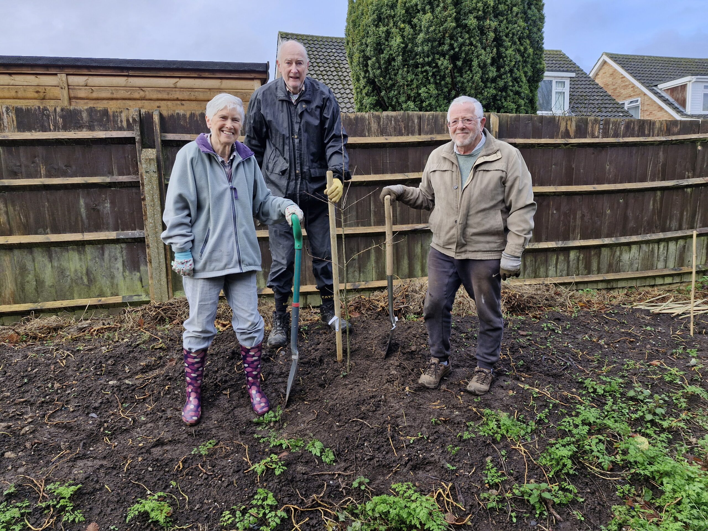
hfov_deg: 73.9
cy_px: 266
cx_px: 354
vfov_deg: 58.9
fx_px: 470
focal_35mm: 23
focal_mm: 5.54
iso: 50
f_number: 1.8
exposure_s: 1/182
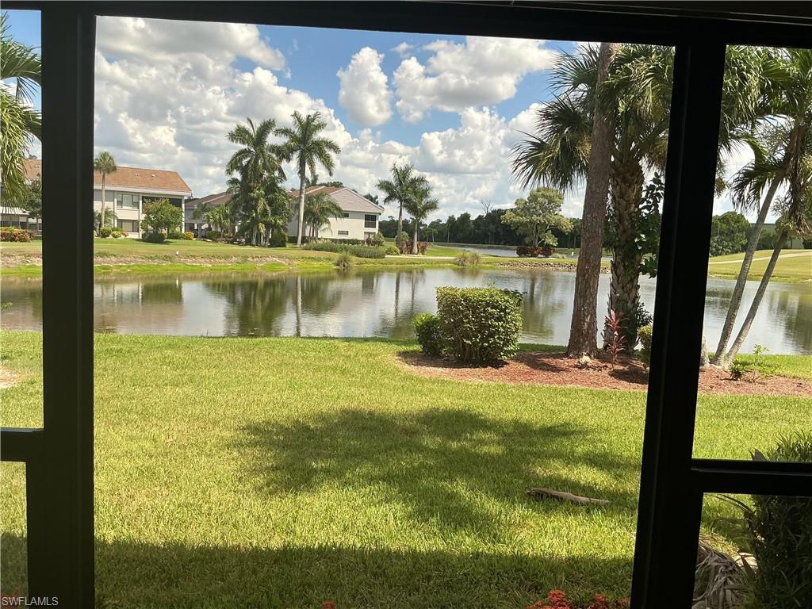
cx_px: 406
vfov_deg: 48.2
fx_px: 680
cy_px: 304
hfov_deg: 61.7
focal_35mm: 29
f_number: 1.8
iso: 25
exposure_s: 1/816
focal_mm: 3
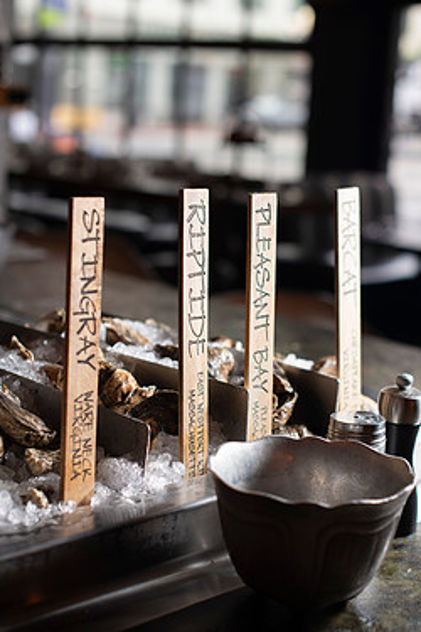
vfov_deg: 33.4
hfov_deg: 22.6
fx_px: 1052
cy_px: 342
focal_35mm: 60
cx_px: 226
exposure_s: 1/200
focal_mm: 50
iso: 200
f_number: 2.8
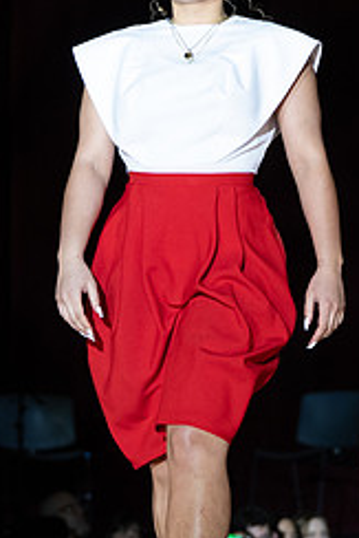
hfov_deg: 4.7
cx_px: 247
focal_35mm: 290
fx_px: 4331
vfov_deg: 7.1
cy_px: 215
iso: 800
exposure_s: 1/640
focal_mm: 94
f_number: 3.5
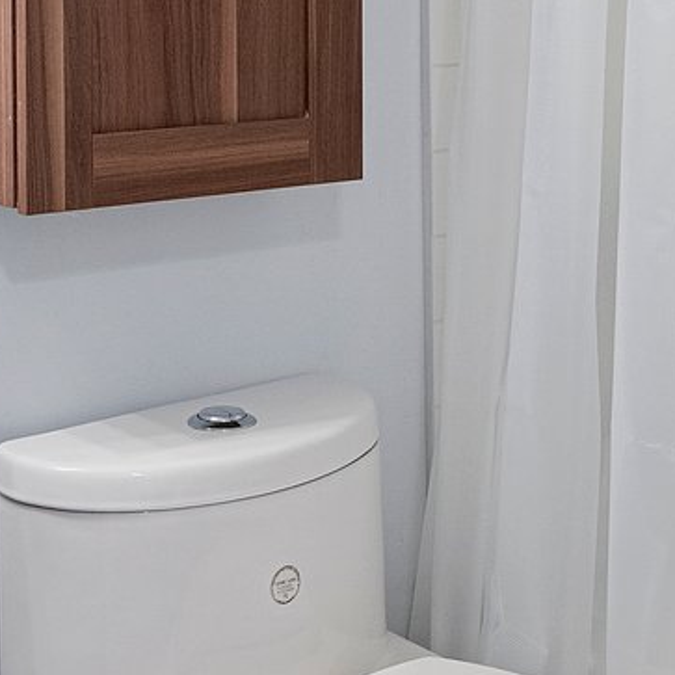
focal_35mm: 72
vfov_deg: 22.8
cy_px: -31
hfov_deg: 23.9
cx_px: 240
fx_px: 1588
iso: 640
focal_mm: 10
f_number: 6.3
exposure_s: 1/3
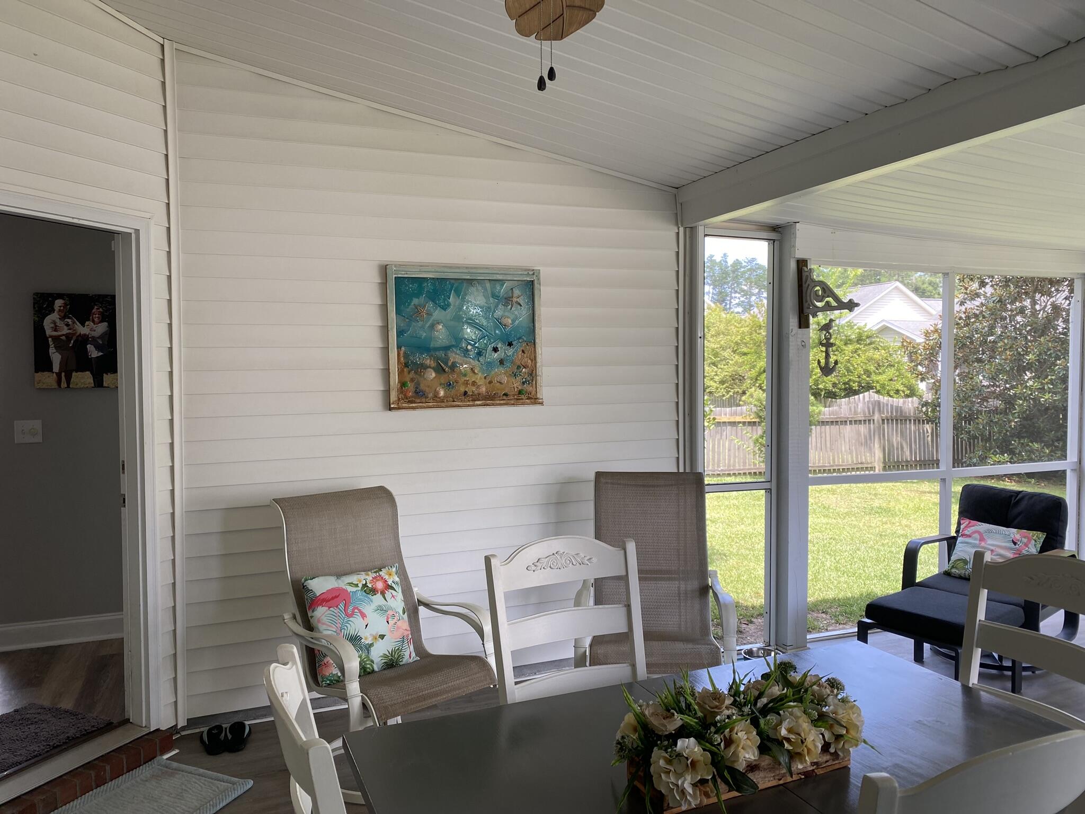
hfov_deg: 67.3
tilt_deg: -2.2
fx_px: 815
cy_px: 407
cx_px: 542
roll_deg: -0.1
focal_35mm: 26
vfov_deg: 53.1
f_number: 1.8
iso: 32
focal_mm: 4.25
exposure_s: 1/122
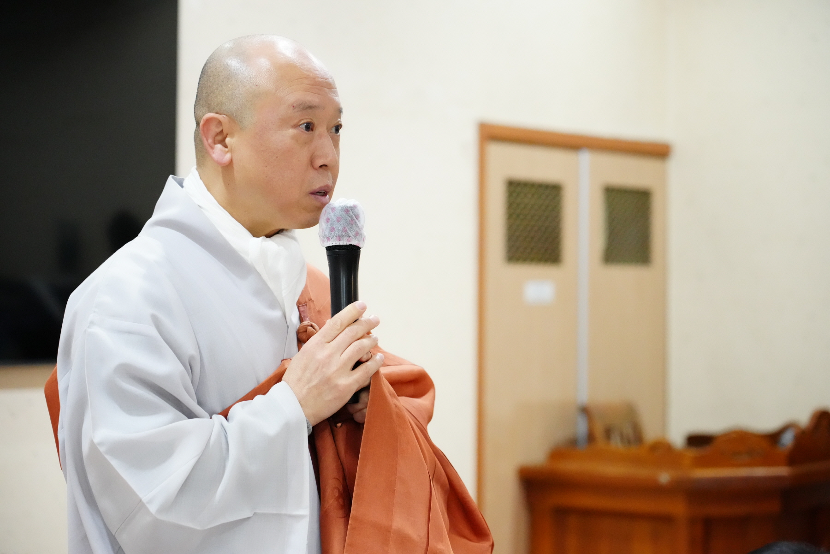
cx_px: 415
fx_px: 2282
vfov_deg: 13.8
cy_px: 277
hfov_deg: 20.6
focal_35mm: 99
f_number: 4
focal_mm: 99
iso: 10000
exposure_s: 1/200
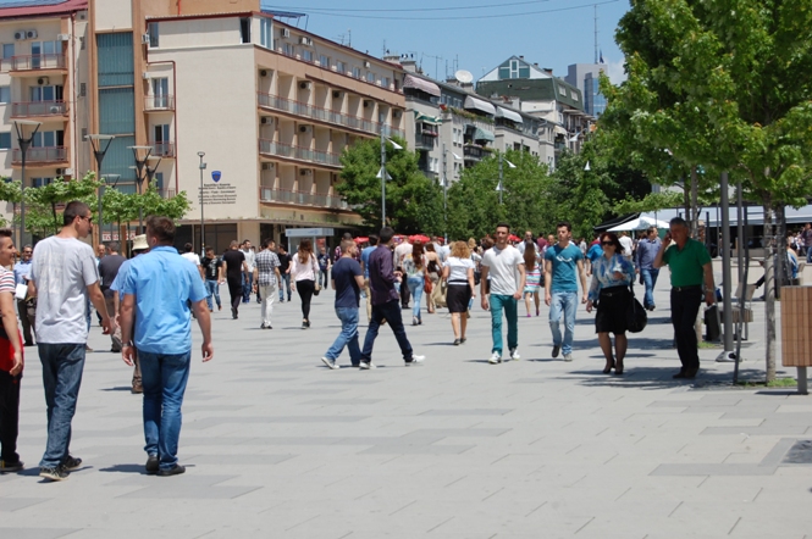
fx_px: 1859
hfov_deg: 24.6
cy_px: 270
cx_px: 406
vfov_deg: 16.5
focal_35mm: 82
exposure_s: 1/400
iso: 200
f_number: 10
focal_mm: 55
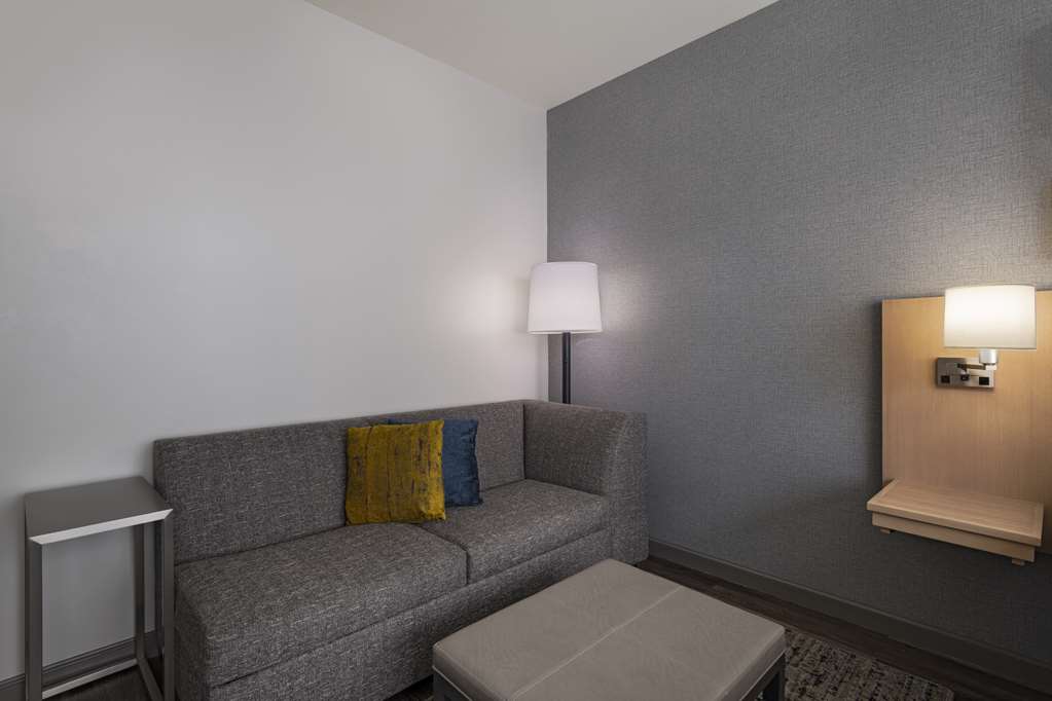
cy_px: 350
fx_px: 497
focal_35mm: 17
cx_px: 526
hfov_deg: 93.3
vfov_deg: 70.4
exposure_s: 1/1.25
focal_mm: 17
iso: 200
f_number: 13
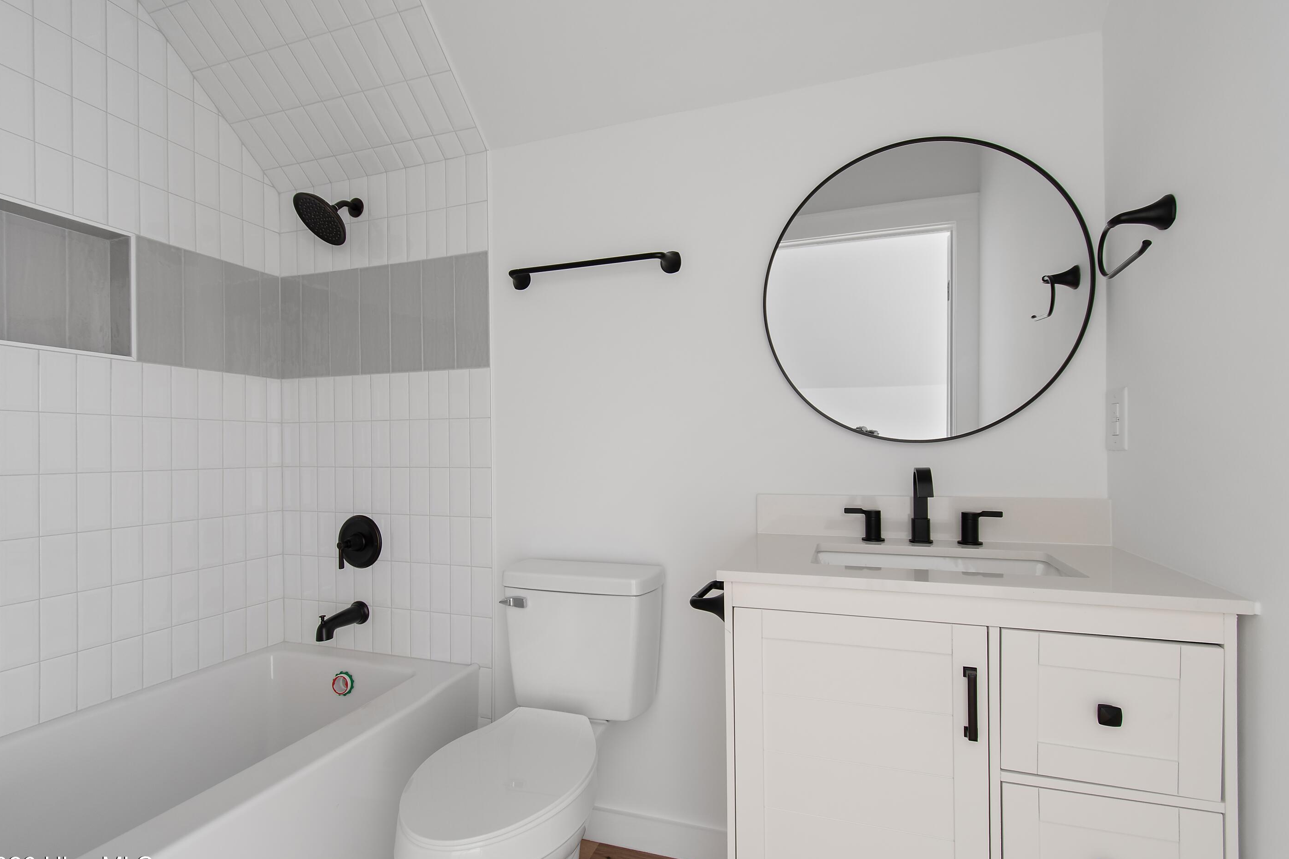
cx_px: 645
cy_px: 450
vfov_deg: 73.7
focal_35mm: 16
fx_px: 573
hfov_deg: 96.7
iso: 100
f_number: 4.5
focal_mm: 10
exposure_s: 10
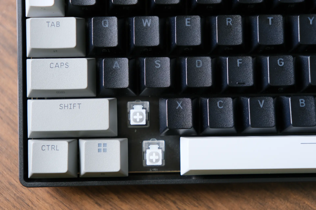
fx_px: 500
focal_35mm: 57
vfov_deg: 23.8
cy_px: 105
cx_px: 158
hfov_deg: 35.1
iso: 500
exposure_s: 1/110
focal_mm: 37.7
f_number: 2.8
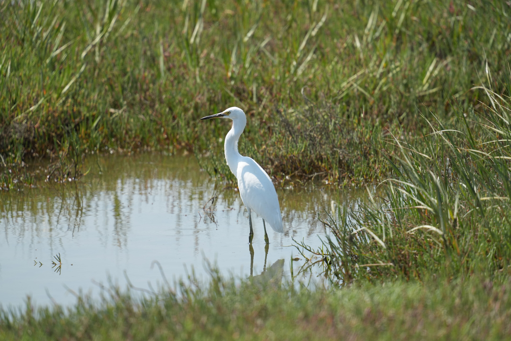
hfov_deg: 3.4
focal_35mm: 600
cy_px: 170
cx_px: 256
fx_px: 8516
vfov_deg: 2.3
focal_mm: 600
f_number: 5.6
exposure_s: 1/1250
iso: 500
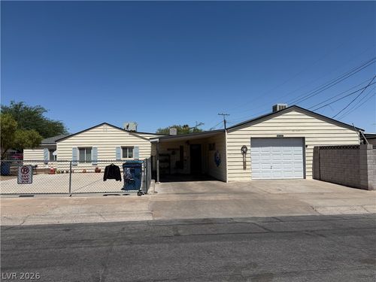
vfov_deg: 56.8
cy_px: 141
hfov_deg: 71.6
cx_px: 188
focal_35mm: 24
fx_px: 261
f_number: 1.78
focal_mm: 6.76
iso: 80
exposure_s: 1/9091
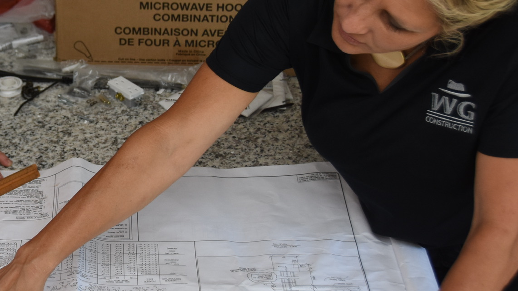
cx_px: 29
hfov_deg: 23.2
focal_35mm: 89
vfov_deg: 13.6
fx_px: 1222
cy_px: 156
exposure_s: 1/125
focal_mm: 28
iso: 500
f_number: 4.5
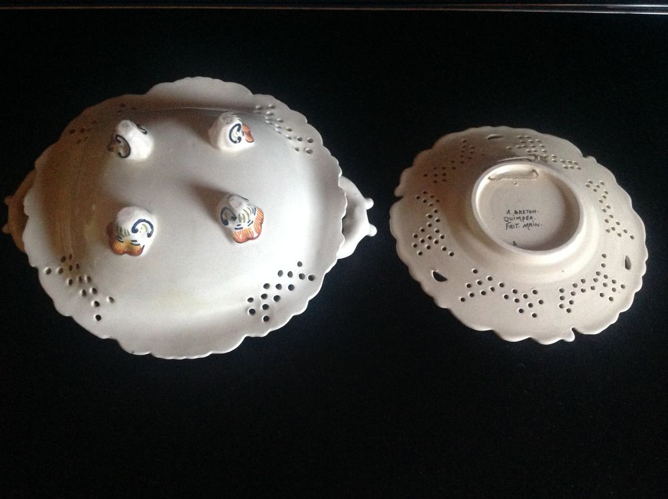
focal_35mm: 35
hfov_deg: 52.7
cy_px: 250
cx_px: 334
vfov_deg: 40.6
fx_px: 674
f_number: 2.4
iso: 500
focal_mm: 4.28
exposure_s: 1/15
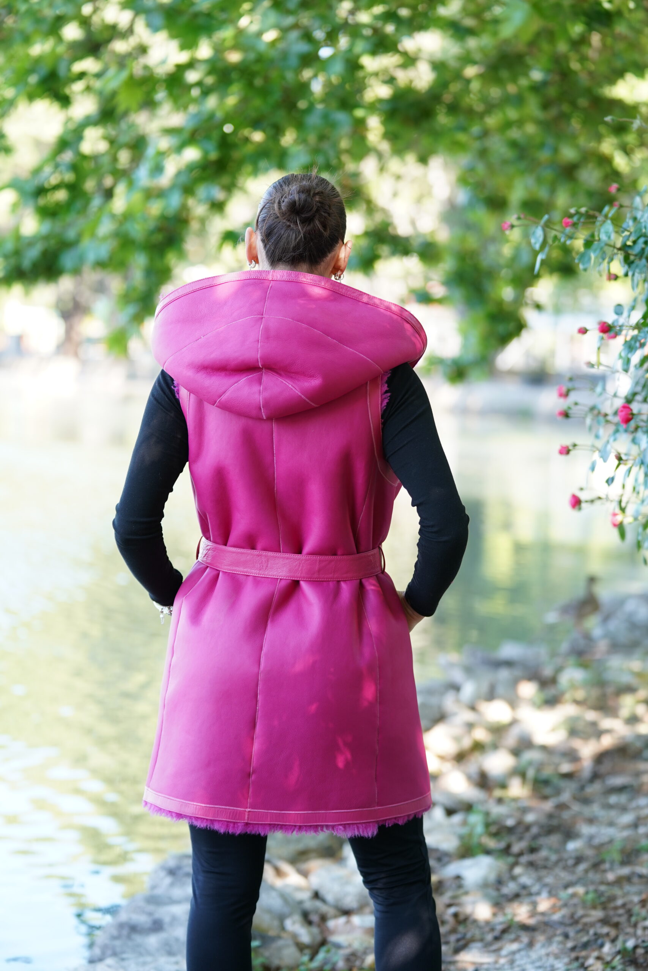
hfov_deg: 17.1
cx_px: 324
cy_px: 486
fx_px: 2160
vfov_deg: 25.4
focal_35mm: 80
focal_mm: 80
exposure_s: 1/320
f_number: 2.8
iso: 400
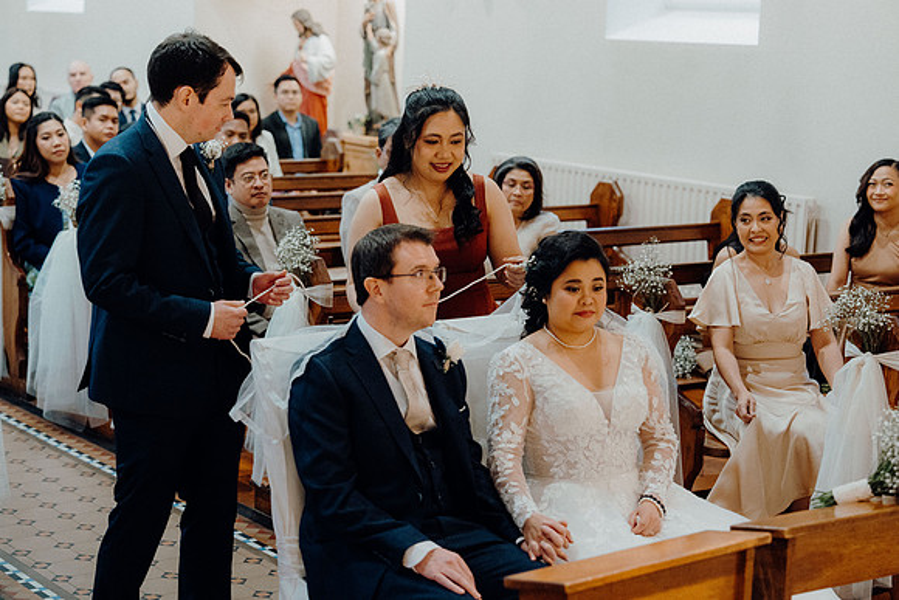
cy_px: 300
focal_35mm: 70
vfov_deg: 19.5
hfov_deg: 28.8
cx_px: 450
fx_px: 1748
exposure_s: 1/160
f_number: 3.2
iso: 4000
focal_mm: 70
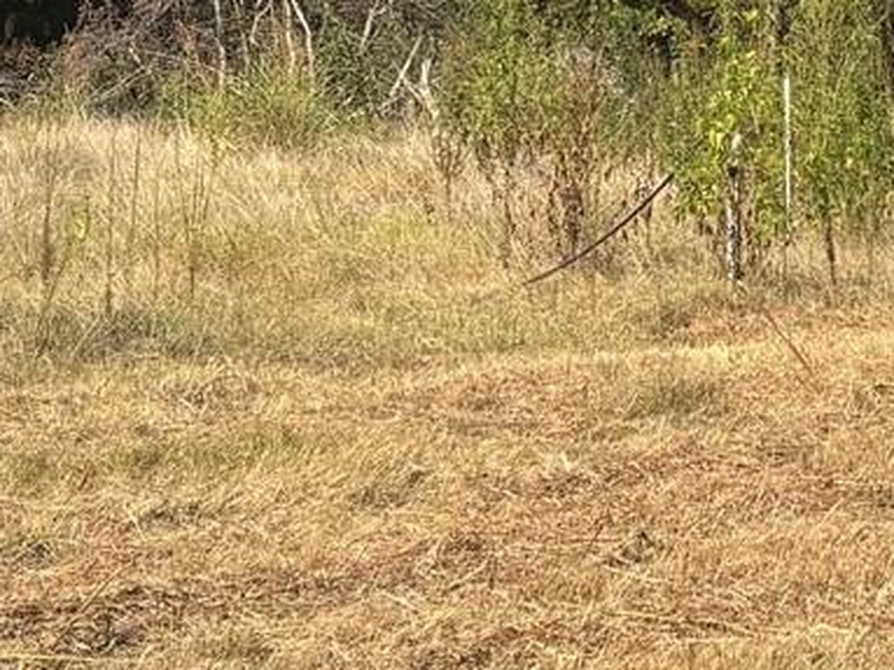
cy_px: 93
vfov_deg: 10.6
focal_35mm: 139
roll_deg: -2.7
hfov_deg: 14.0
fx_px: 3589
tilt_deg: -3.2
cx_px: 915
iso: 50
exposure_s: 1/3311
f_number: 1.6
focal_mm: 5.96
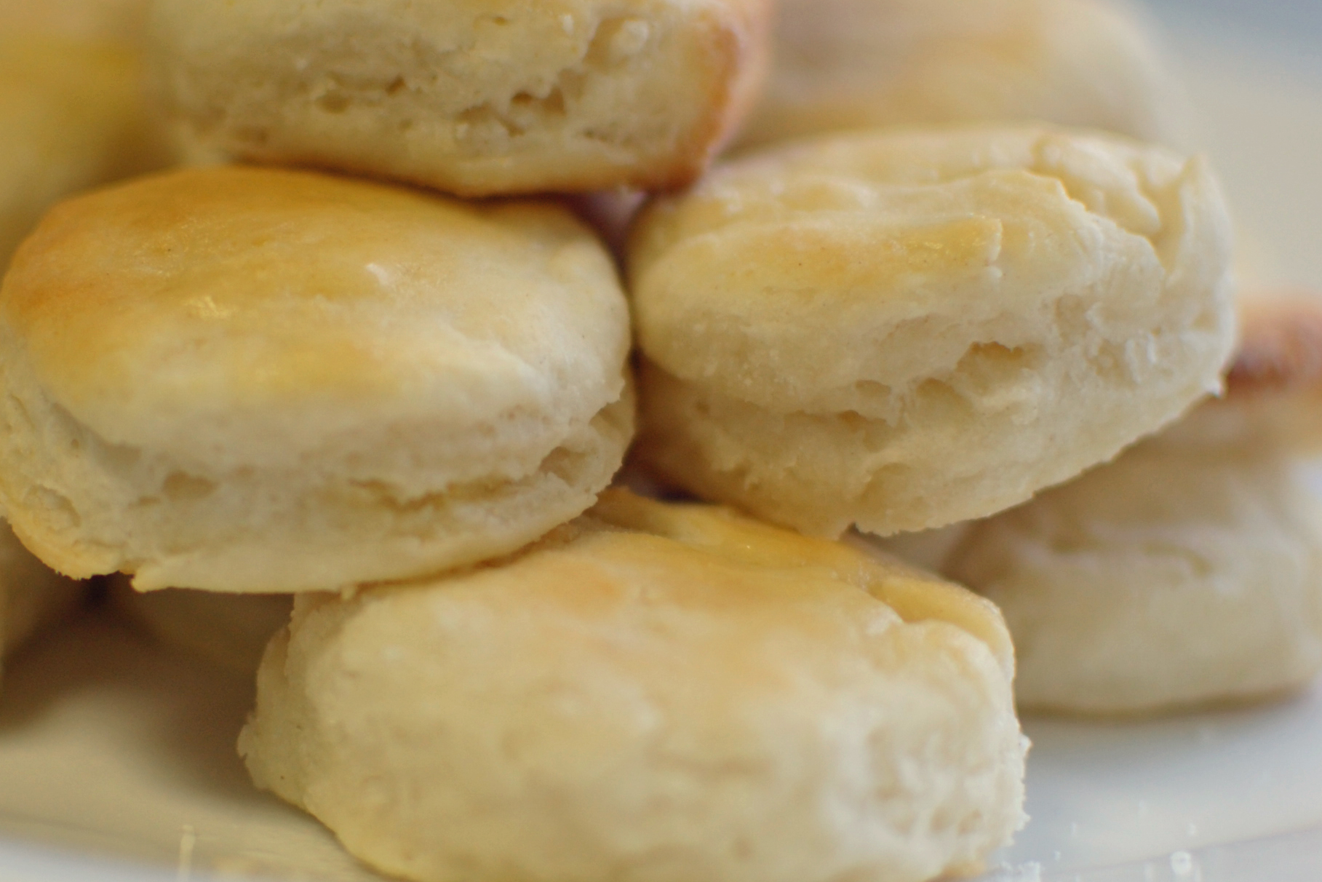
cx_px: 425
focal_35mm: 87
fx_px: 3189
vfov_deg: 15.7
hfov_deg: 23.3
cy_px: 458
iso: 200
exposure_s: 1/200
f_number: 1.8
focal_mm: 35
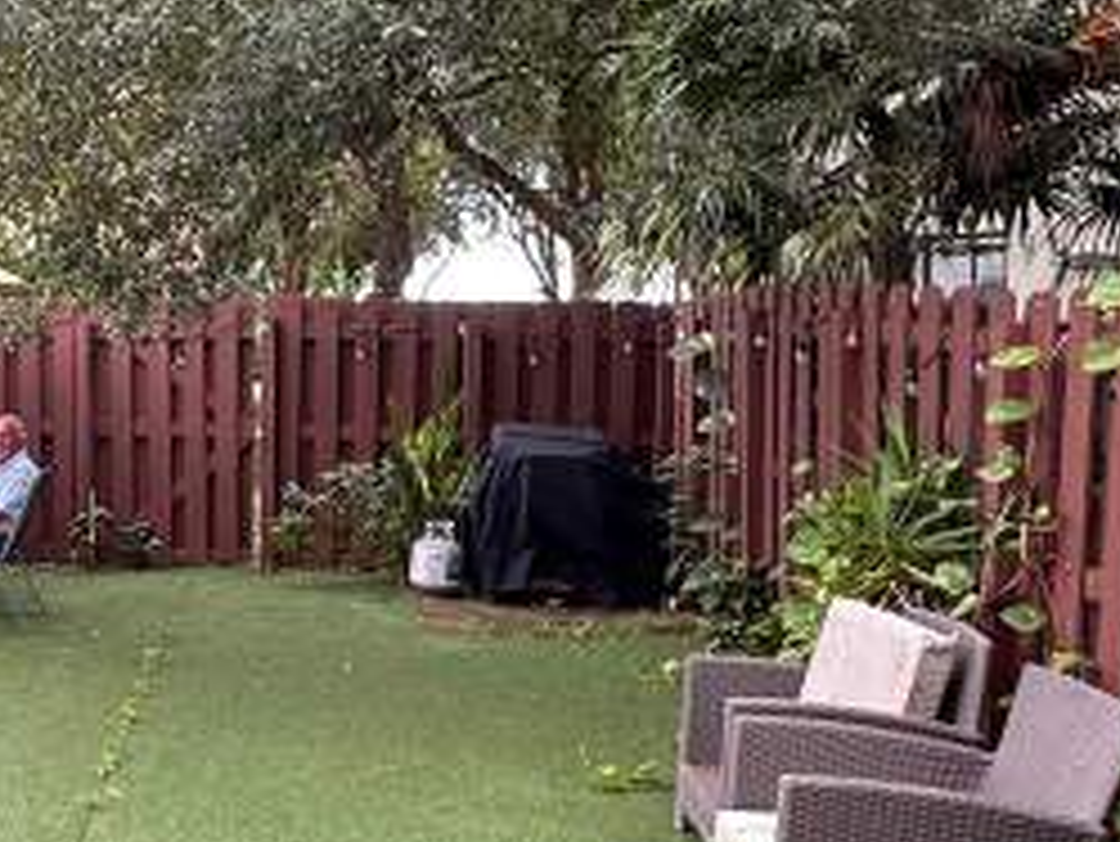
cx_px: 99
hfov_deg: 38.9
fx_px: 1457
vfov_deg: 32.2
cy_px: 459
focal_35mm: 45
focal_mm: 2.22
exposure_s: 1/99
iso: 64
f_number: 2.2
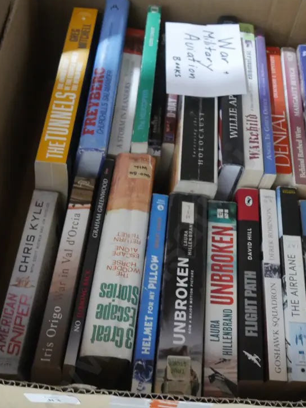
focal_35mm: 45
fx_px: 530
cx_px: 207
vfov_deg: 42.1
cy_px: 208
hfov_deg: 31.9
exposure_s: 1/60
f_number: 3.6
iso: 3200
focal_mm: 16
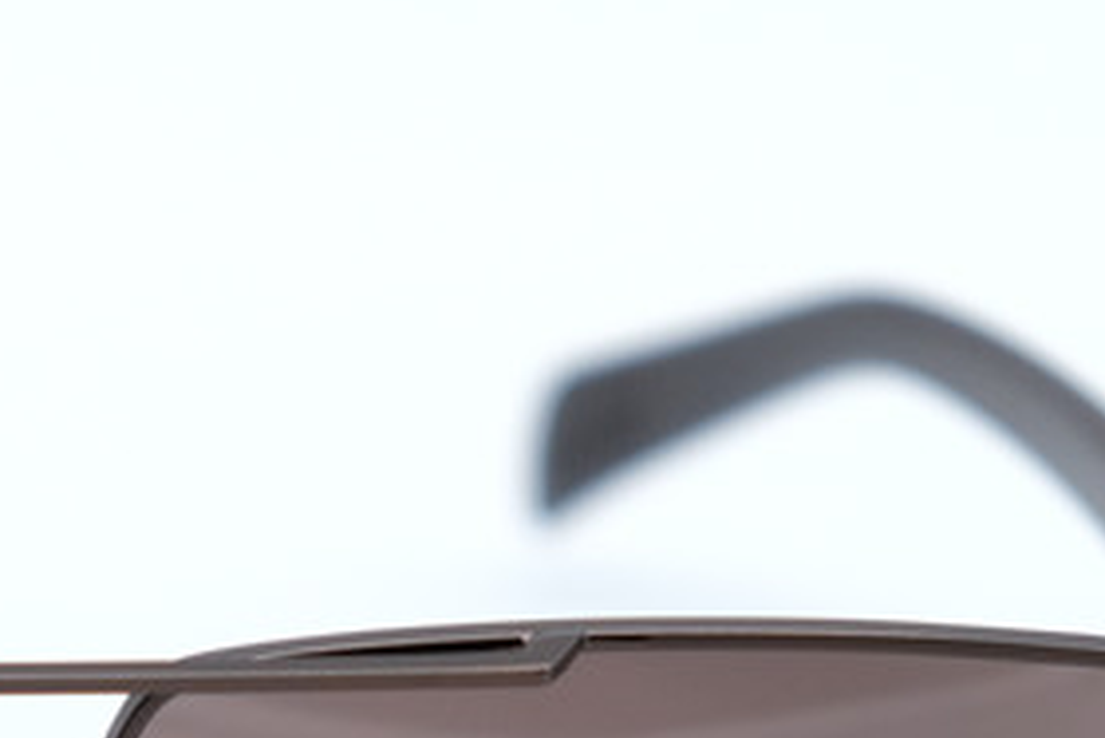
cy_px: 916
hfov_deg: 7.5
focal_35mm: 271
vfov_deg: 5.1
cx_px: -233
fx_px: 8322
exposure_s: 1/1000
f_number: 4
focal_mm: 50.5
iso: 640
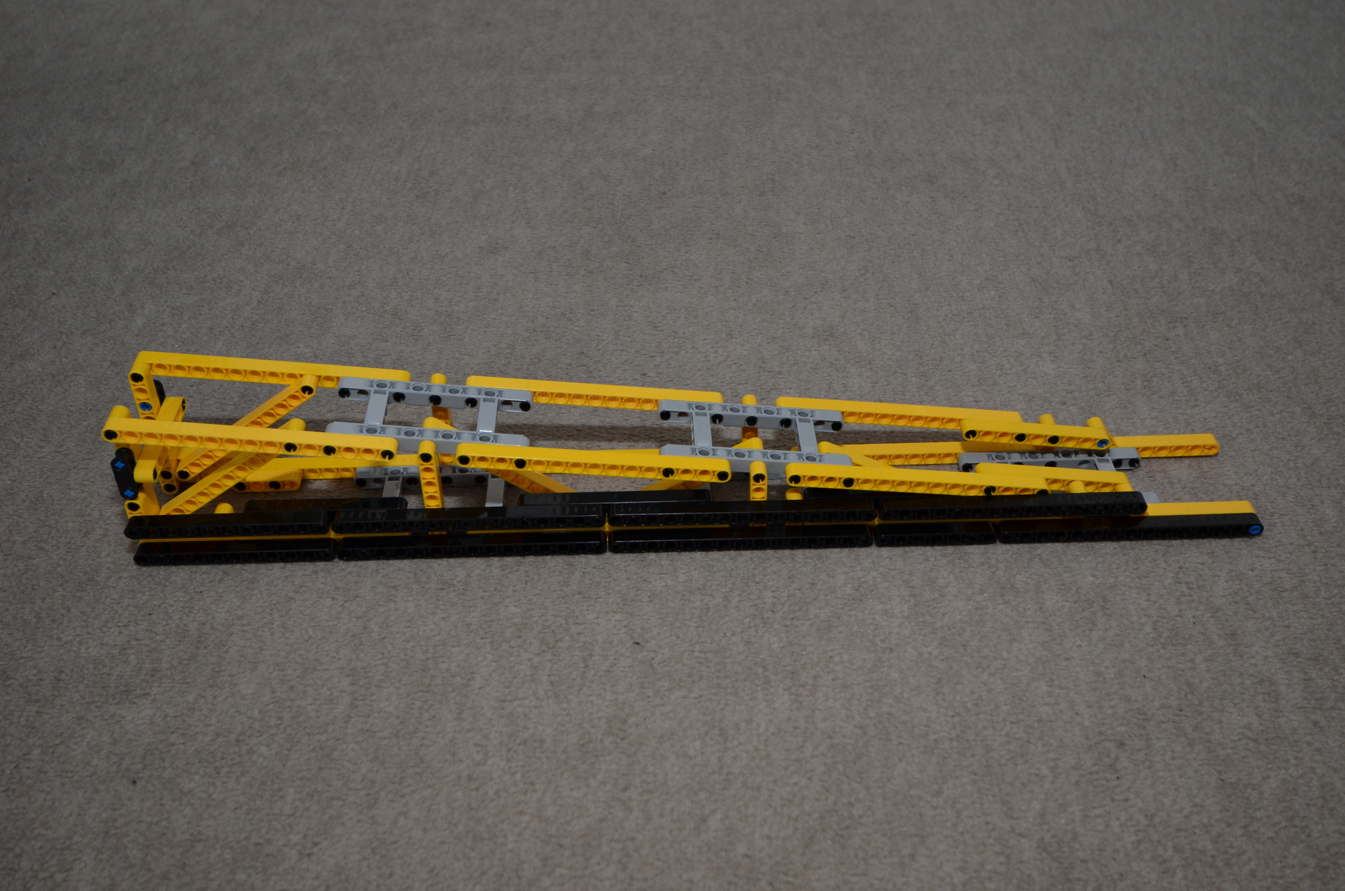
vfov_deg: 36.7
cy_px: 446
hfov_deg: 53.2
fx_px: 1342
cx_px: 672
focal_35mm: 36
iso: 400
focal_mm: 24
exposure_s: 1/60
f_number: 5.6
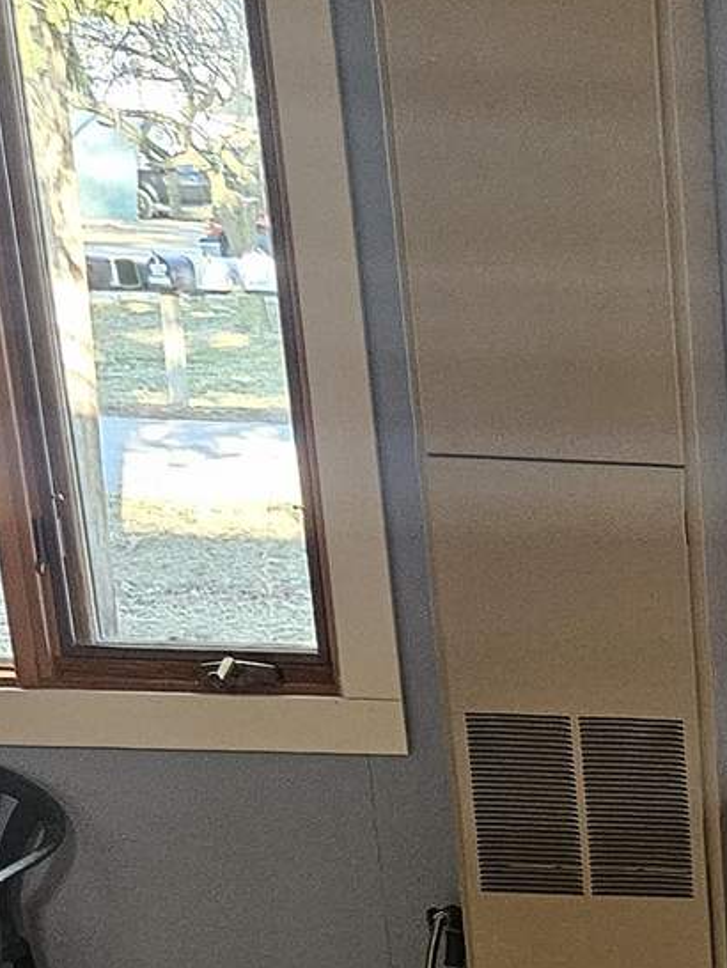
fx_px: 2714
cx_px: 1442
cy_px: 1229
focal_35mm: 97
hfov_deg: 13.2
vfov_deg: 18.9
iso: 640
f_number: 1.8
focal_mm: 5.4
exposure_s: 1/120
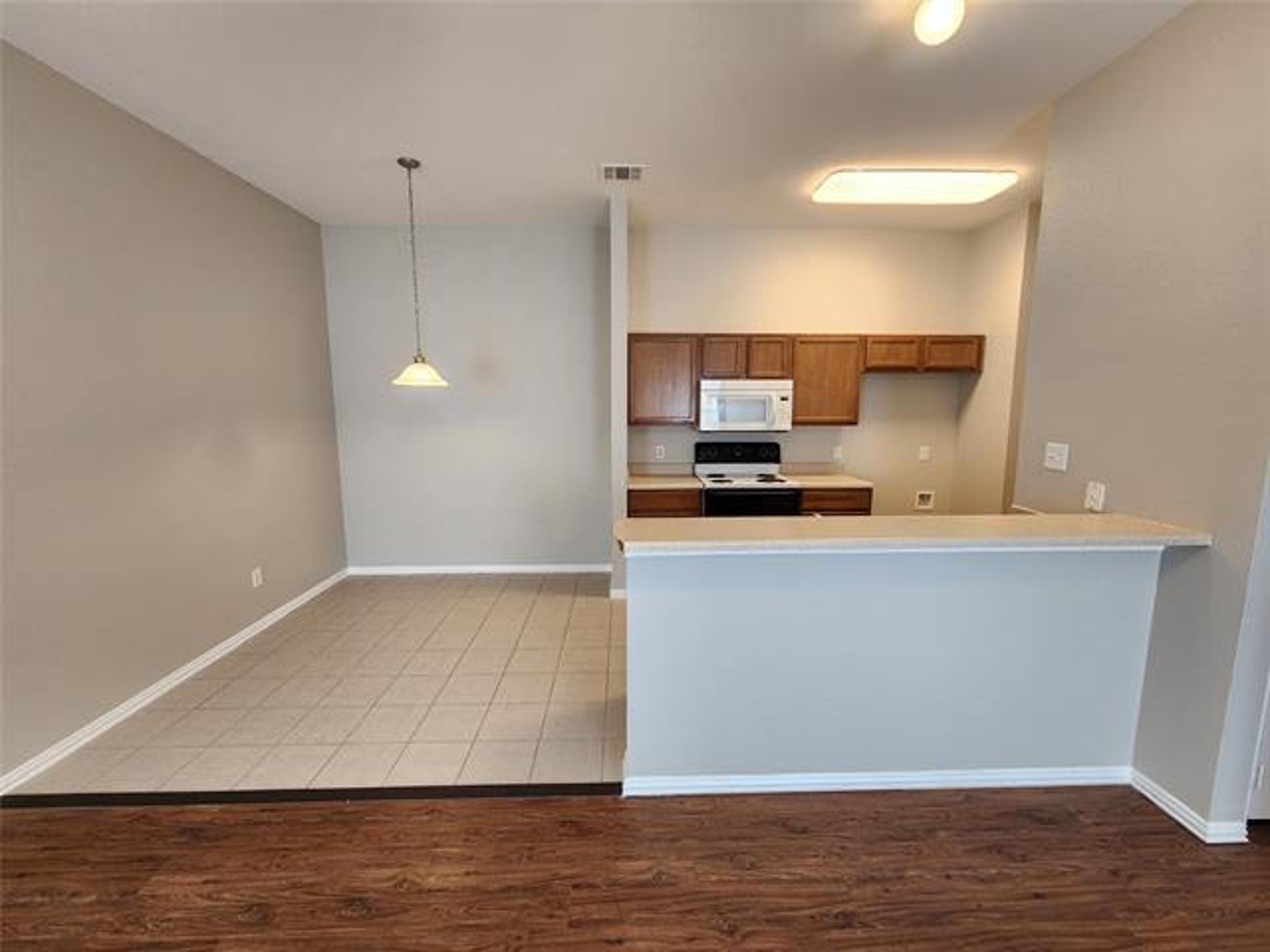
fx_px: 477
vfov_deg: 89.9
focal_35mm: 13
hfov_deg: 106.2
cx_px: 635
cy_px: 476
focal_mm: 2.2
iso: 125
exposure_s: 1/60
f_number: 2.2
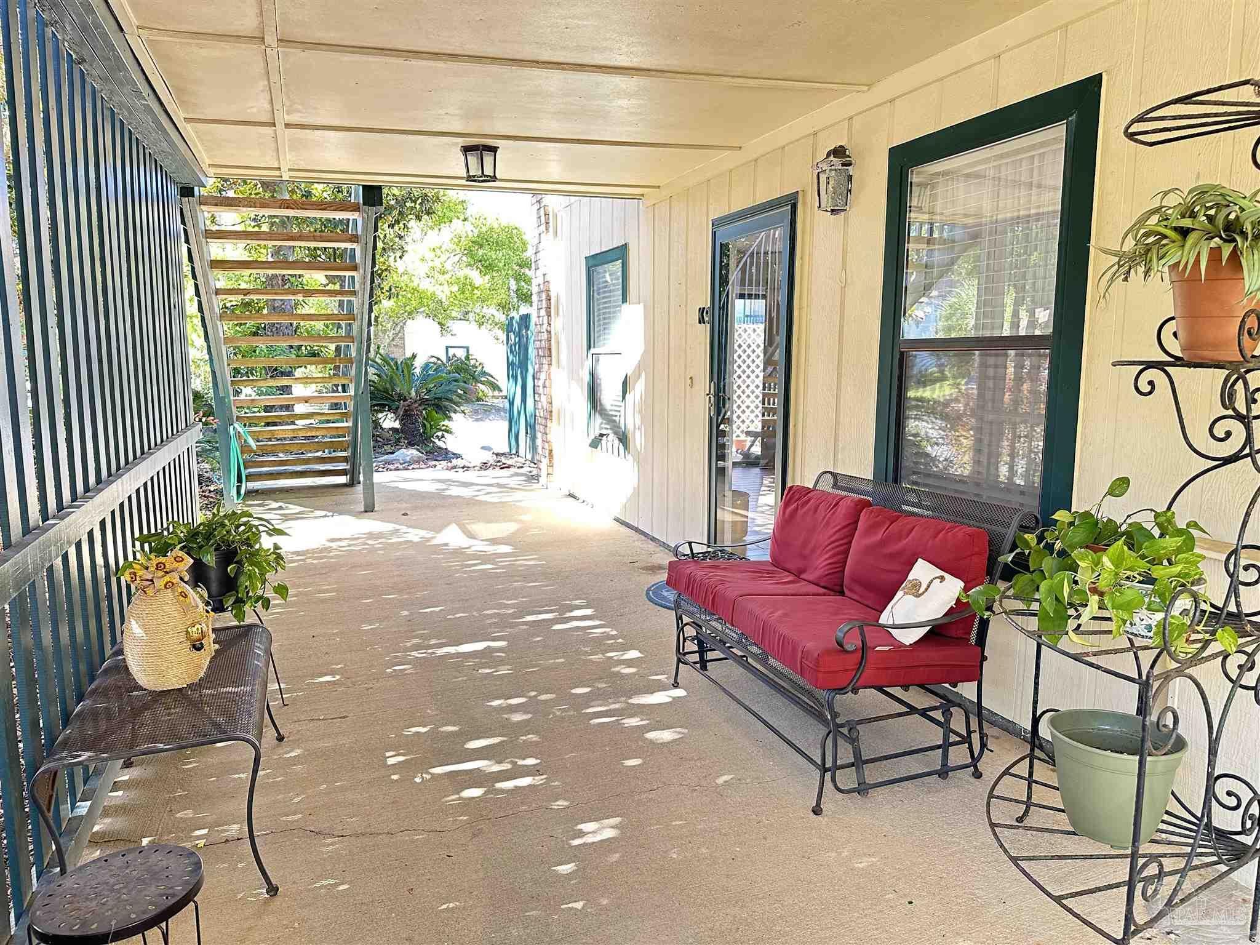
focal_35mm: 24
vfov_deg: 56.8
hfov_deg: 71.6
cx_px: 630
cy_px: 472
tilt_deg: -7.5
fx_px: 874
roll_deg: -0.3
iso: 250
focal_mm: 6.86
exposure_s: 1/102
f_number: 1.78
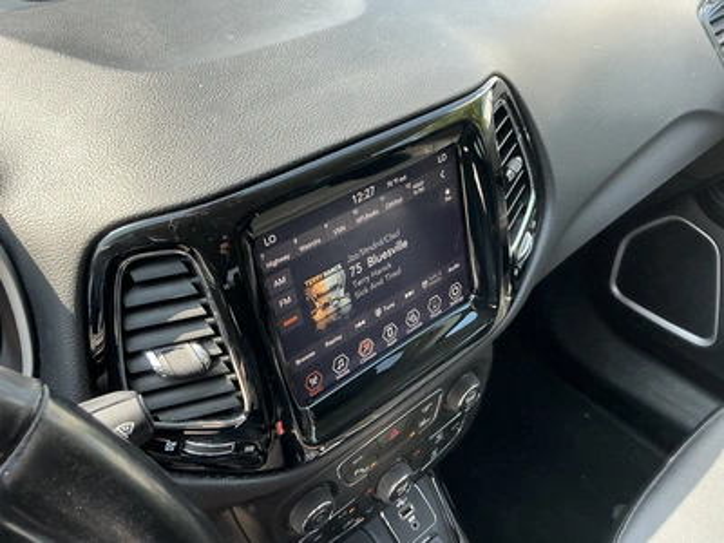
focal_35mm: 28
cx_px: 362
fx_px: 586
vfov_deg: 49.7
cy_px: 272
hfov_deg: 63.4
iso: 25
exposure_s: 1/122
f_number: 1.8
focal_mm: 3
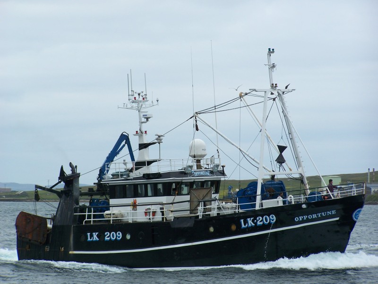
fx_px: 1847
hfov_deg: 11.7
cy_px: 142
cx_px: 189
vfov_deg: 8.8
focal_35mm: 169
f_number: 4.5
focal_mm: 28
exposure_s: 1/640
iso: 80
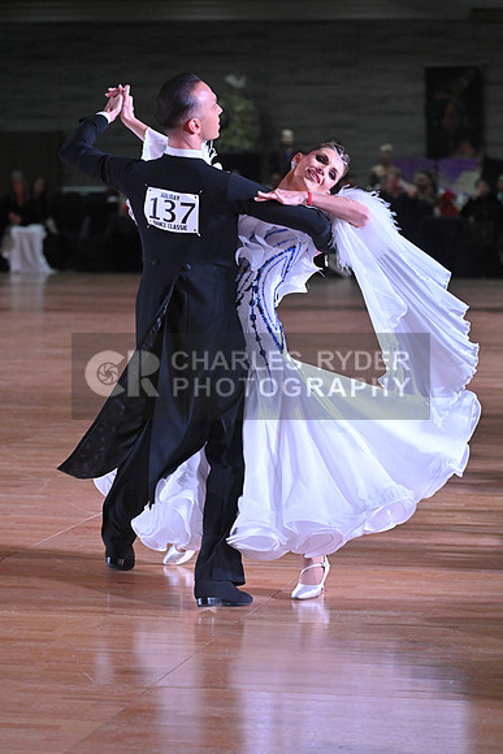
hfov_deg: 11.0
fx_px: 2618
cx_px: 252
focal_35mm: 125
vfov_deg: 16.4
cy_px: 377
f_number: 5
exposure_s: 1/400
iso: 5000
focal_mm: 125
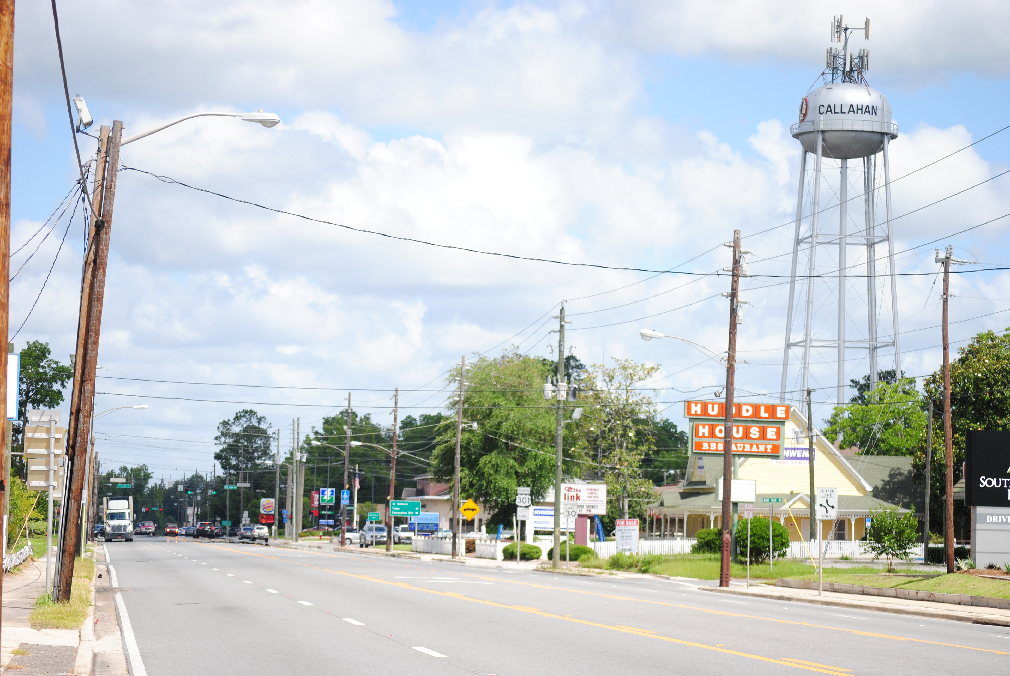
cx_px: 505
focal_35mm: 105
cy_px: 338
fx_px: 2949
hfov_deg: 19.4
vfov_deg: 13.1
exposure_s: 1/2000
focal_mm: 70
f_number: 4.5
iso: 400
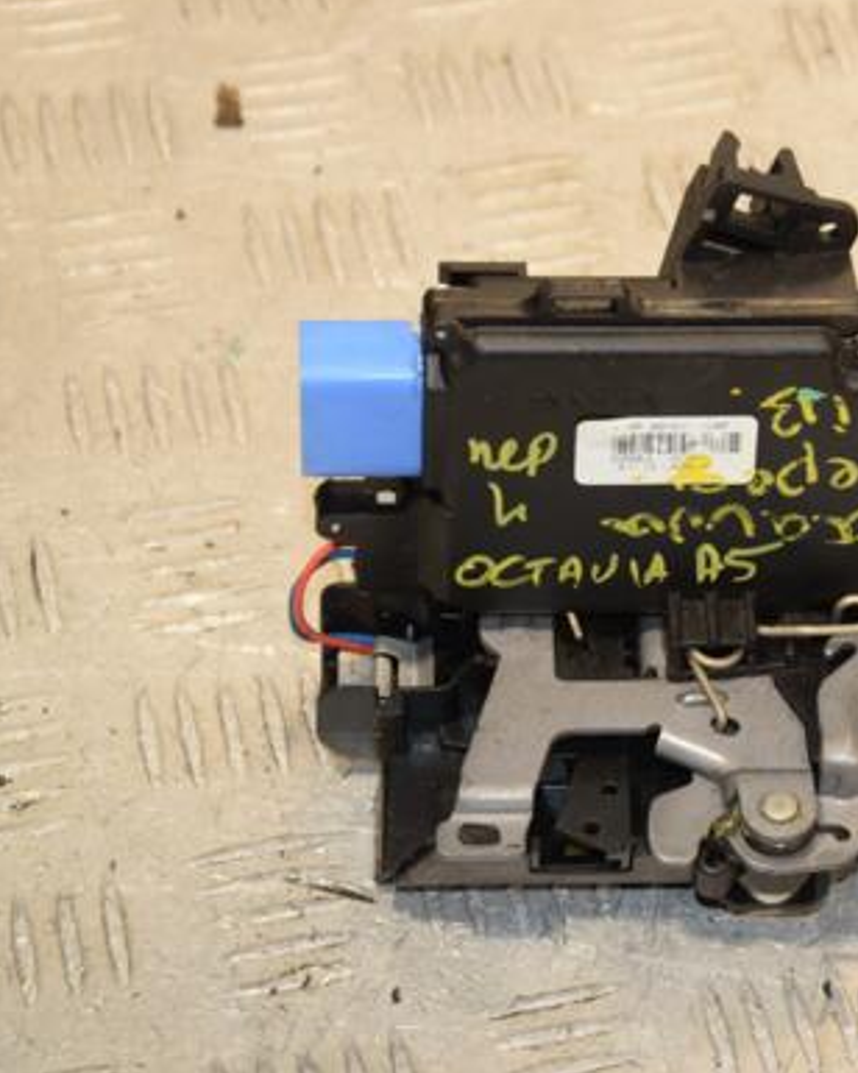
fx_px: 4317
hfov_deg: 11.3
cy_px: 521
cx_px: 763
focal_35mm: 136
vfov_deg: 14.2
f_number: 7.1
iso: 800
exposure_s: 1/200
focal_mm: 62
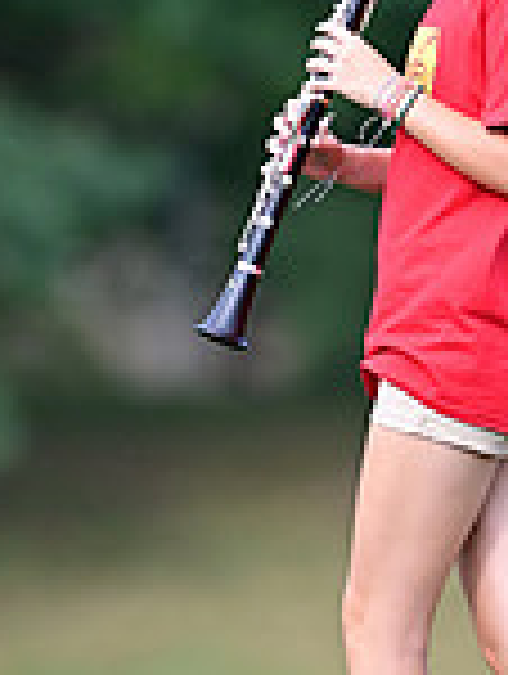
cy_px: 441
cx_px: 411
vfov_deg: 1.8
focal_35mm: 1112
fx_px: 21697
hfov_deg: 1.3
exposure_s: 1/2000
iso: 500
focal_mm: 300
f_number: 2.8
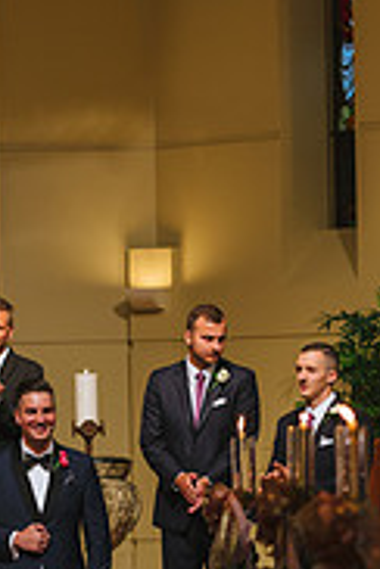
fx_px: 4290
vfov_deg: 7.6
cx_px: -37
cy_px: 497
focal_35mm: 271
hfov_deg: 5.1
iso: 1600
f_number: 2.8
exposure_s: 1/160
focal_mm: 110
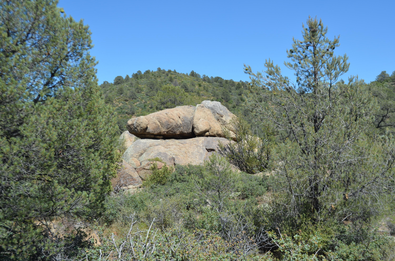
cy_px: 130
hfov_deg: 43.7
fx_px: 493
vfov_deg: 29.7
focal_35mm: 45
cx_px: 198
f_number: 8
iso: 100
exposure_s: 1/250
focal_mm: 30
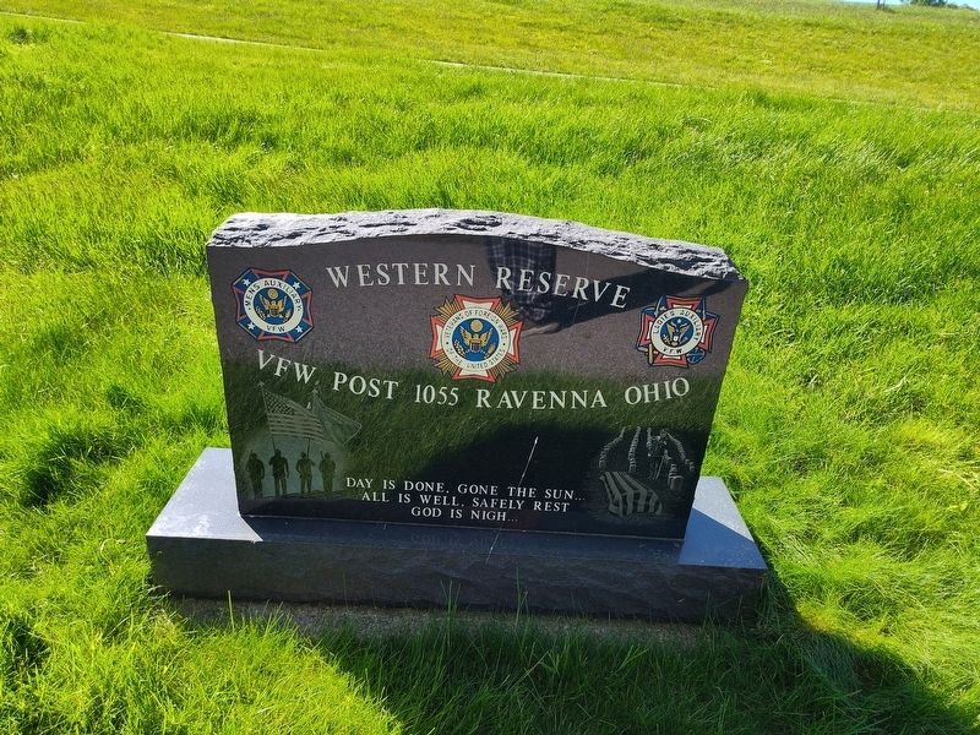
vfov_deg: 58.9
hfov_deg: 73.9
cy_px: 368
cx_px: 490
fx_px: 651
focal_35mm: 23
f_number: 1.8
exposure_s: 1/462
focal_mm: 5.56
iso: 100
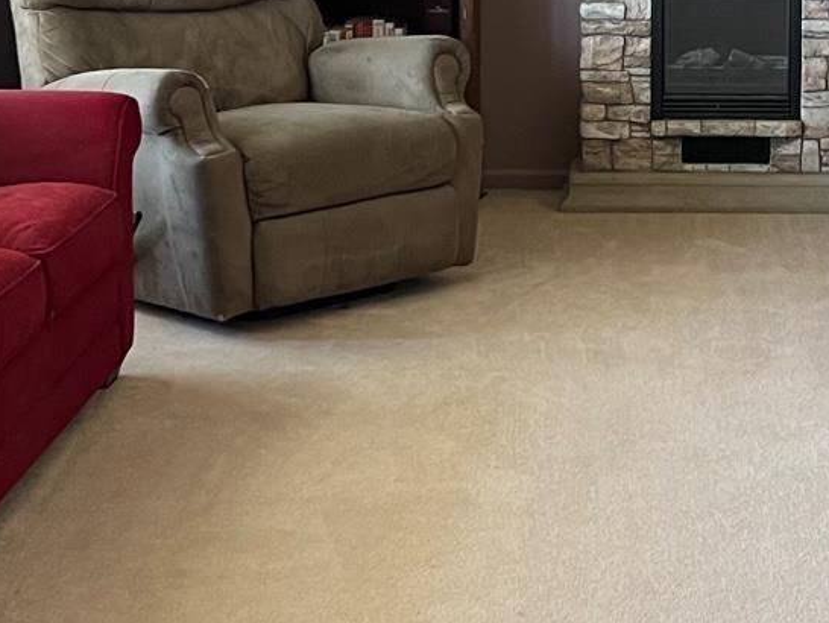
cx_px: 745
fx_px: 2300
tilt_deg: -6.6
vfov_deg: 15.0
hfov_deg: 20.0
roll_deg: -0.4
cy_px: -74
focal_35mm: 96
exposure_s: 1/73
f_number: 1.5
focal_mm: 5.7
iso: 125
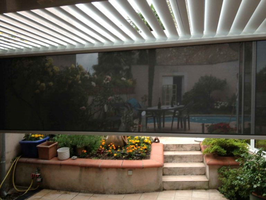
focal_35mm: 35
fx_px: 269
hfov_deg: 52.6
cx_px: 133
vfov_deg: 40.7
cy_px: 100
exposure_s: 1/141
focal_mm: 4.28
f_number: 2.4
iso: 50
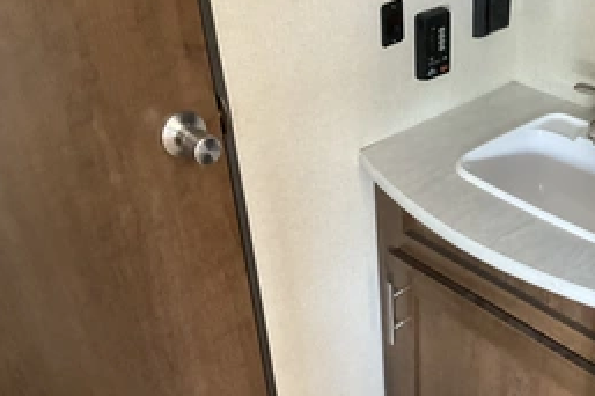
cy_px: 243
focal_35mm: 47
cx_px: 442
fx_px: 776
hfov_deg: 40.8
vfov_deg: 28.5
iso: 320
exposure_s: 1/51
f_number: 1.8
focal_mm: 3
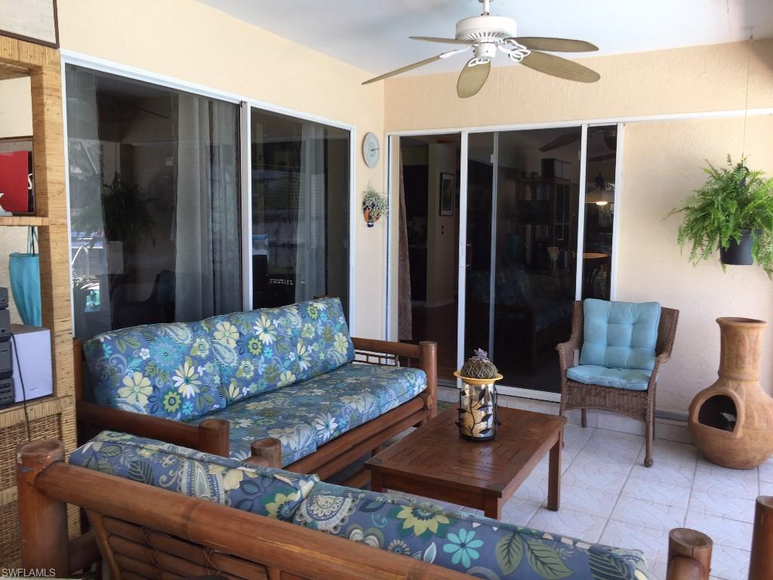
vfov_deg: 48.2
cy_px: 290
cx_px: 386
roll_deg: -1.5
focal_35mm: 29
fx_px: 648
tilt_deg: -7.6
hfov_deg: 61.7
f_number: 2.2
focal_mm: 4.15
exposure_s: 1/60
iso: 32
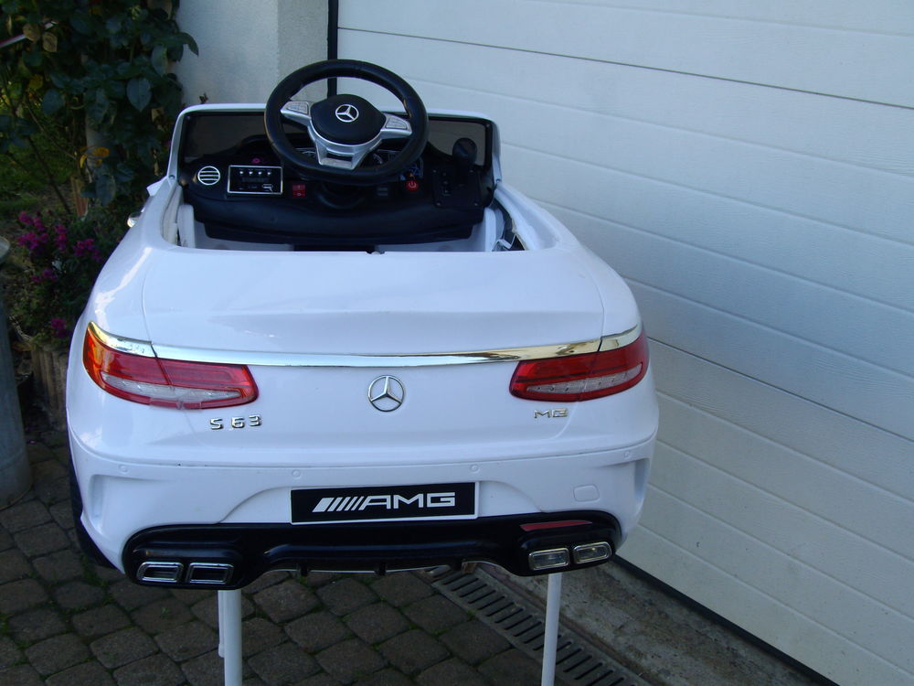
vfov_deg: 39.7
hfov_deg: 51.4
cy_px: 343
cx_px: 457
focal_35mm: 36
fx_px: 951
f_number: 4.8
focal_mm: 6
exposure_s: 1/80
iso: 80
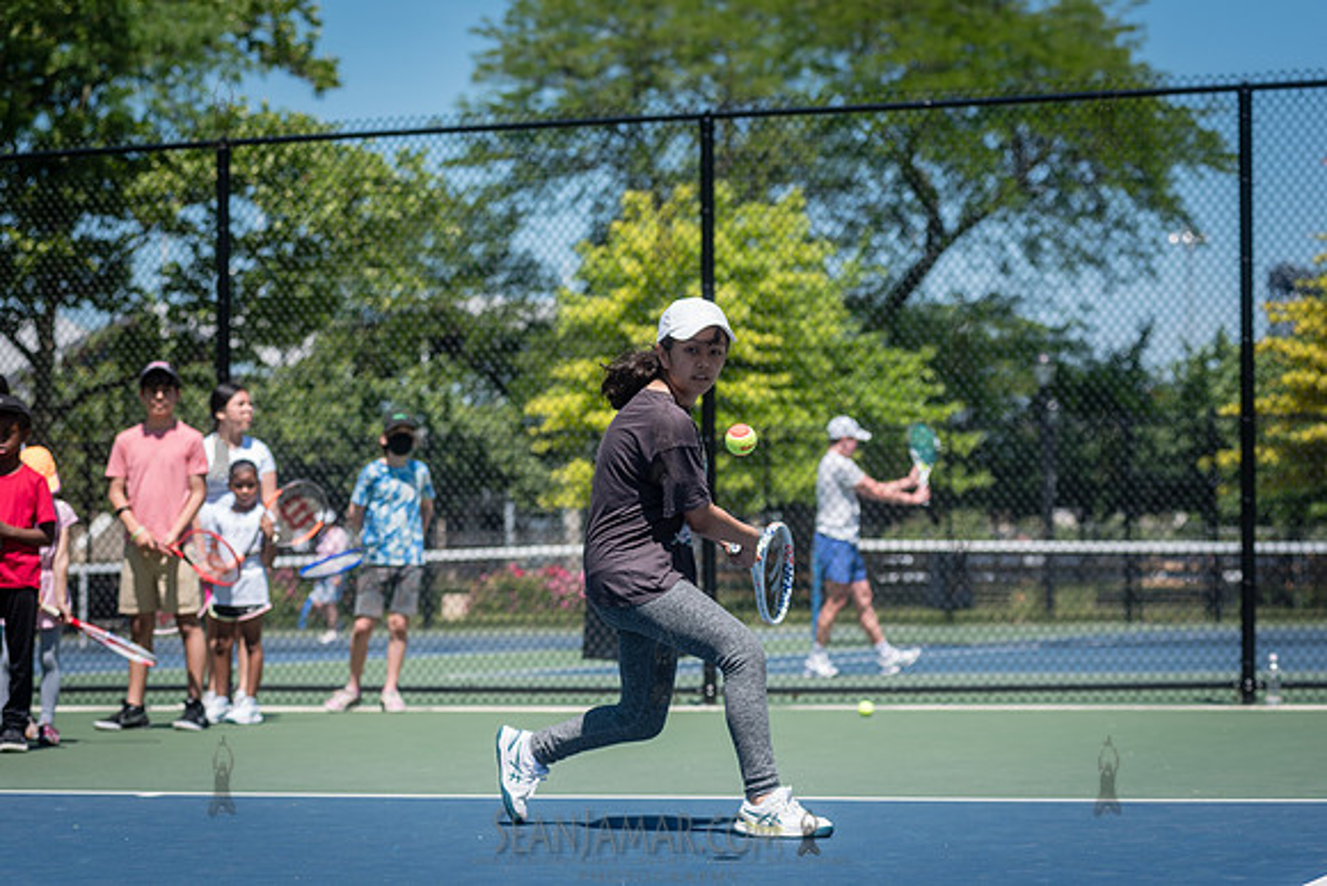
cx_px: 657
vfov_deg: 12.8
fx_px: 3942
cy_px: 443
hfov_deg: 19.1
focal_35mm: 107
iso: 200
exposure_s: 1/1250
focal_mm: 105
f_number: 4.5
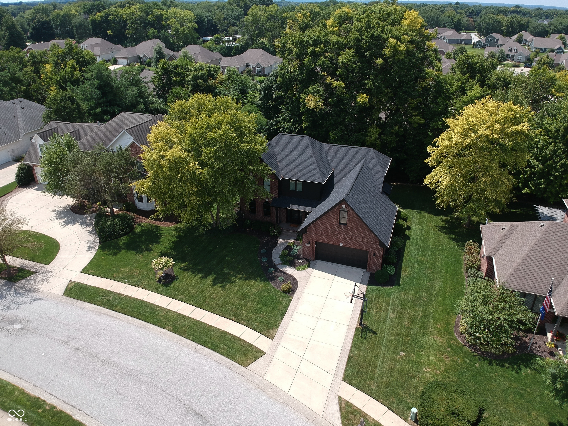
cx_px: 284
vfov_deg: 54.9
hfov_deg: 69.4
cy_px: 213
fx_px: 410
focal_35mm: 25
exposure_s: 1/800
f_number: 2.6
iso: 100
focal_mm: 4.49
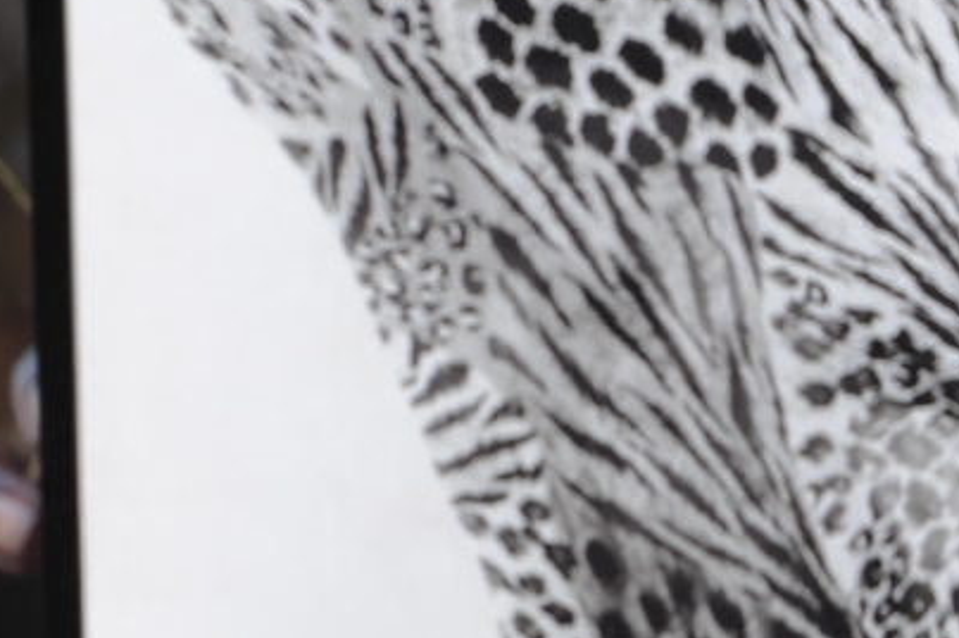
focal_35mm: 1056
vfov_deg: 1.3
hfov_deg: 2.0
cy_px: 355
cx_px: -645
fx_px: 28107
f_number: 8
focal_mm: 200
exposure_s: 1/250
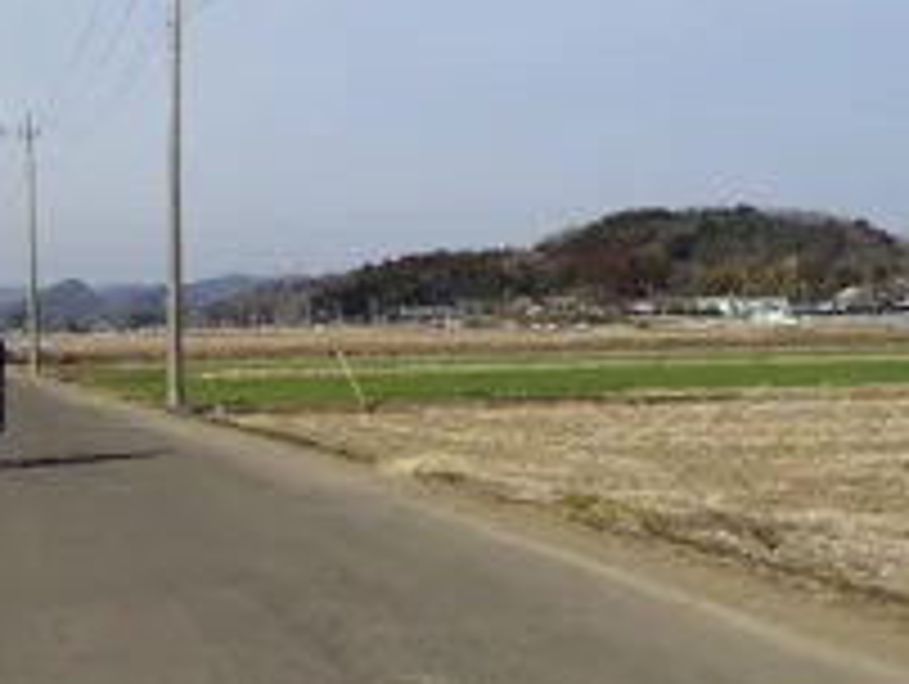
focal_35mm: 57
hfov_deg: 31.1
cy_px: 189
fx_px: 1499
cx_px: -14
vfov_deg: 25.5
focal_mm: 4.1
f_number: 3.5
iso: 80
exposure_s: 1/1250
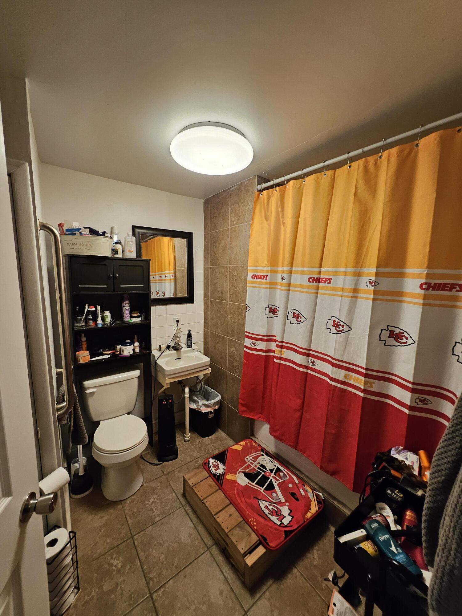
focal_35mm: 13
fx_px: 231
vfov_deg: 106.2
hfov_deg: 89.9
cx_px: 231
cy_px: 308
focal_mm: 1.74
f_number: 2.2
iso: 125
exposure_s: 1/60
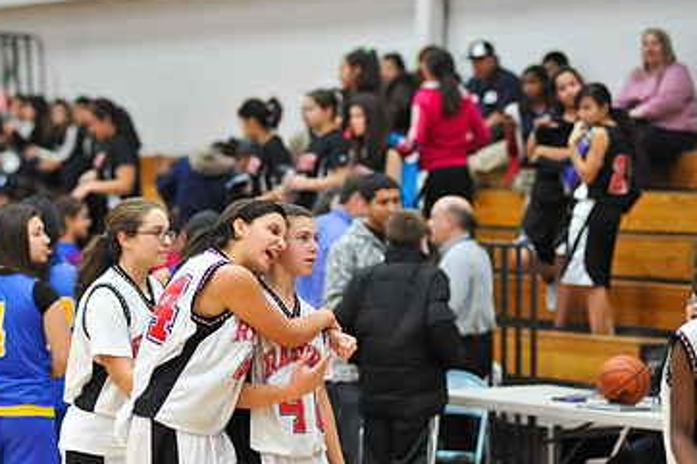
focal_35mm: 136
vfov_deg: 10.1
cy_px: 252
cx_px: 285
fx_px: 2632
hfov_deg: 15.1
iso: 1800
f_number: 2
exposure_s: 1/500
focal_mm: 85
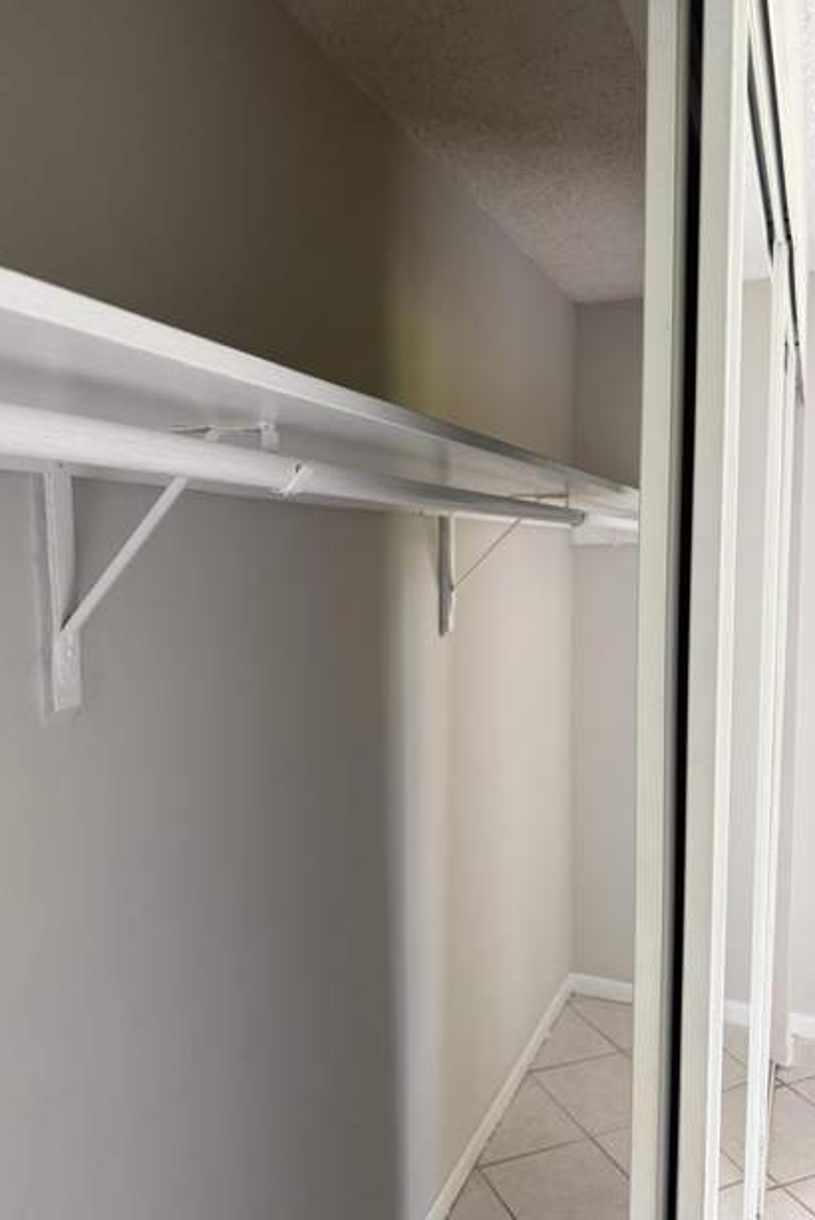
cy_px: 632
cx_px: 378
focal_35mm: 26
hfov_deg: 49.6
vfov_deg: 69.3
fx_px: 882
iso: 200
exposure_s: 1/77
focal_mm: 6.76
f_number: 1.78
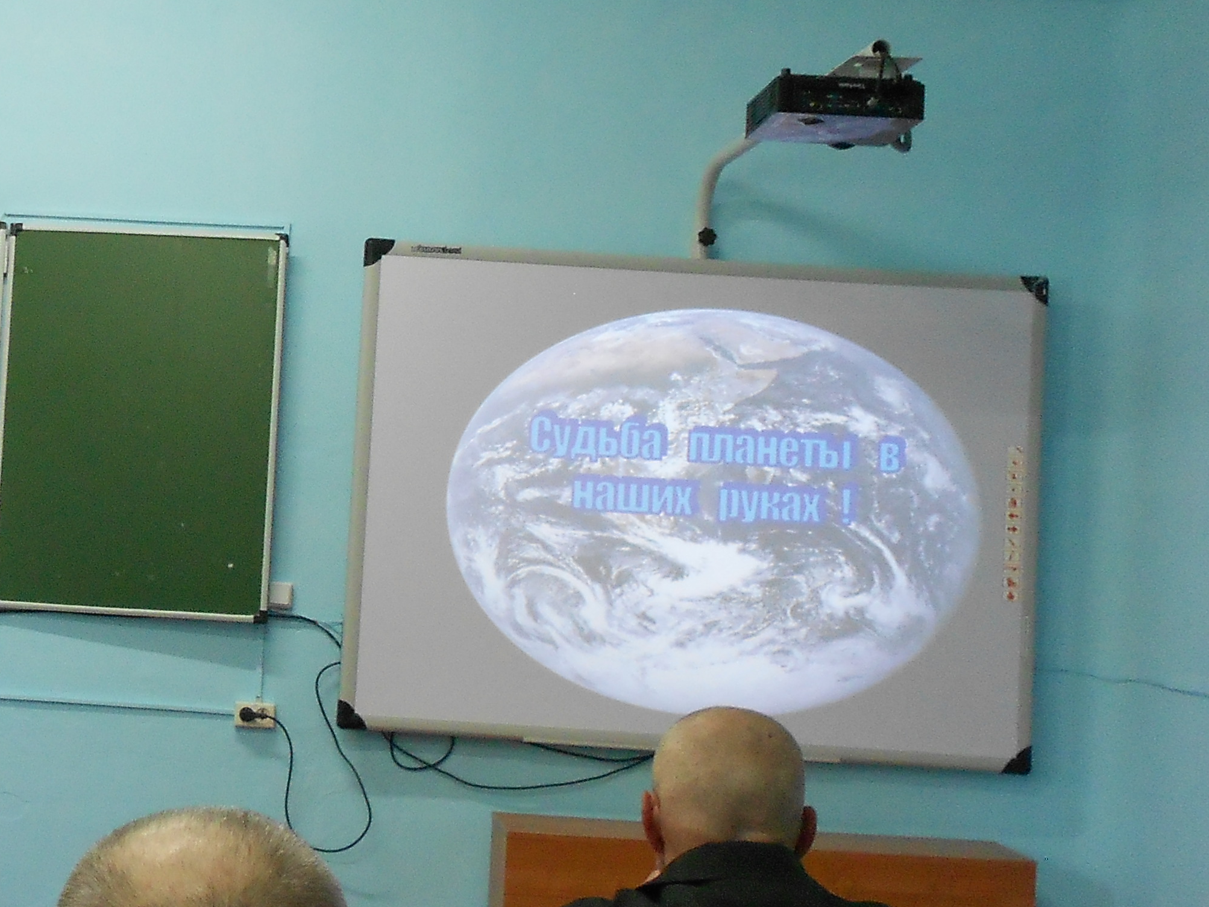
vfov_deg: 26.1
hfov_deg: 32.7
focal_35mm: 56
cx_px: 127
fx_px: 1956
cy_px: 423
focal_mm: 4.6
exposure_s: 1/30
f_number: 3.2
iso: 250
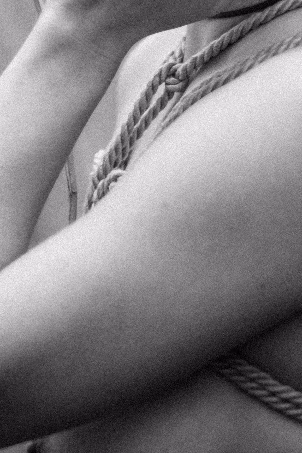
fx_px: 3801
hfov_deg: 4.5
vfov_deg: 6.8
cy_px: -19
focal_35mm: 302
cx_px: 106
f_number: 1.2
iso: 160
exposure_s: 1/7500
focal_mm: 56
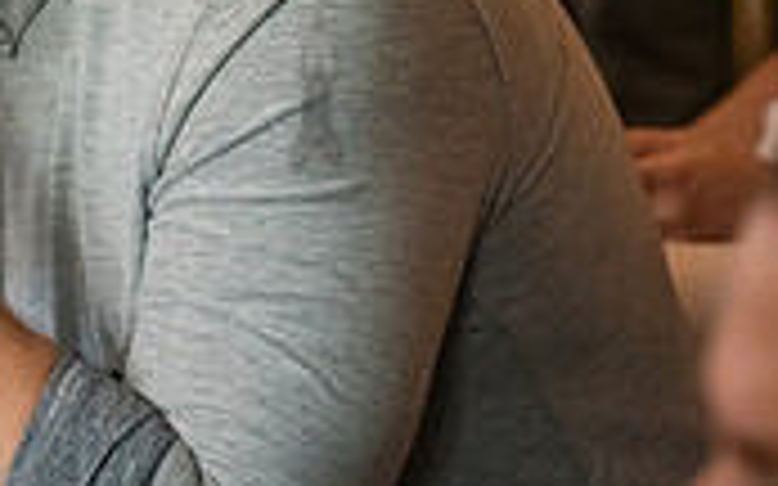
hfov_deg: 6.0
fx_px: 7313
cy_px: -128
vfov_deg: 3.8
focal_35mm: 345
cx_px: -274
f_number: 4.5
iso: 5000
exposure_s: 1/200
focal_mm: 100
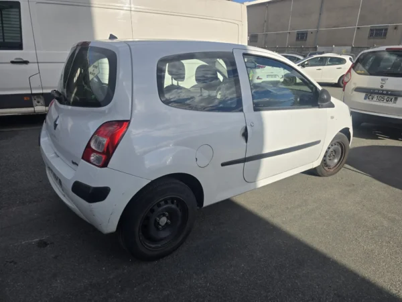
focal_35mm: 23
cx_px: 201
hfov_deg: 73.9
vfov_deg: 58.9
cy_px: 151
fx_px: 267
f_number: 1.7
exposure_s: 1/965
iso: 12
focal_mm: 6.3
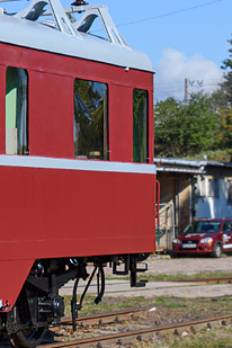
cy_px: 184
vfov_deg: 16.0
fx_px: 1237
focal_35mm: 128
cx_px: -435
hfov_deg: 9.0
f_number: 6.3
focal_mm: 22
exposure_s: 1/500
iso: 100
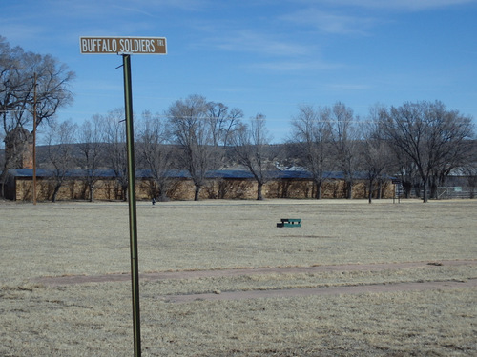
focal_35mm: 90
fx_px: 1240
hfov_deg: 21.8
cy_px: 178
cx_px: 238
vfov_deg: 16.4
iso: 125
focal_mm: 16.1
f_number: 13
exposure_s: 1/160
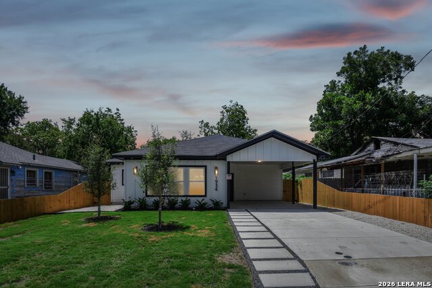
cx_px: 216
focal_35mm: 18
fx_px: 216
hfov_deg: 90.0
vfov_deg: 67.4
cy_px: 144
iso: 400
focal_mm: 18
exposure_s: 1/800
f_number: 8
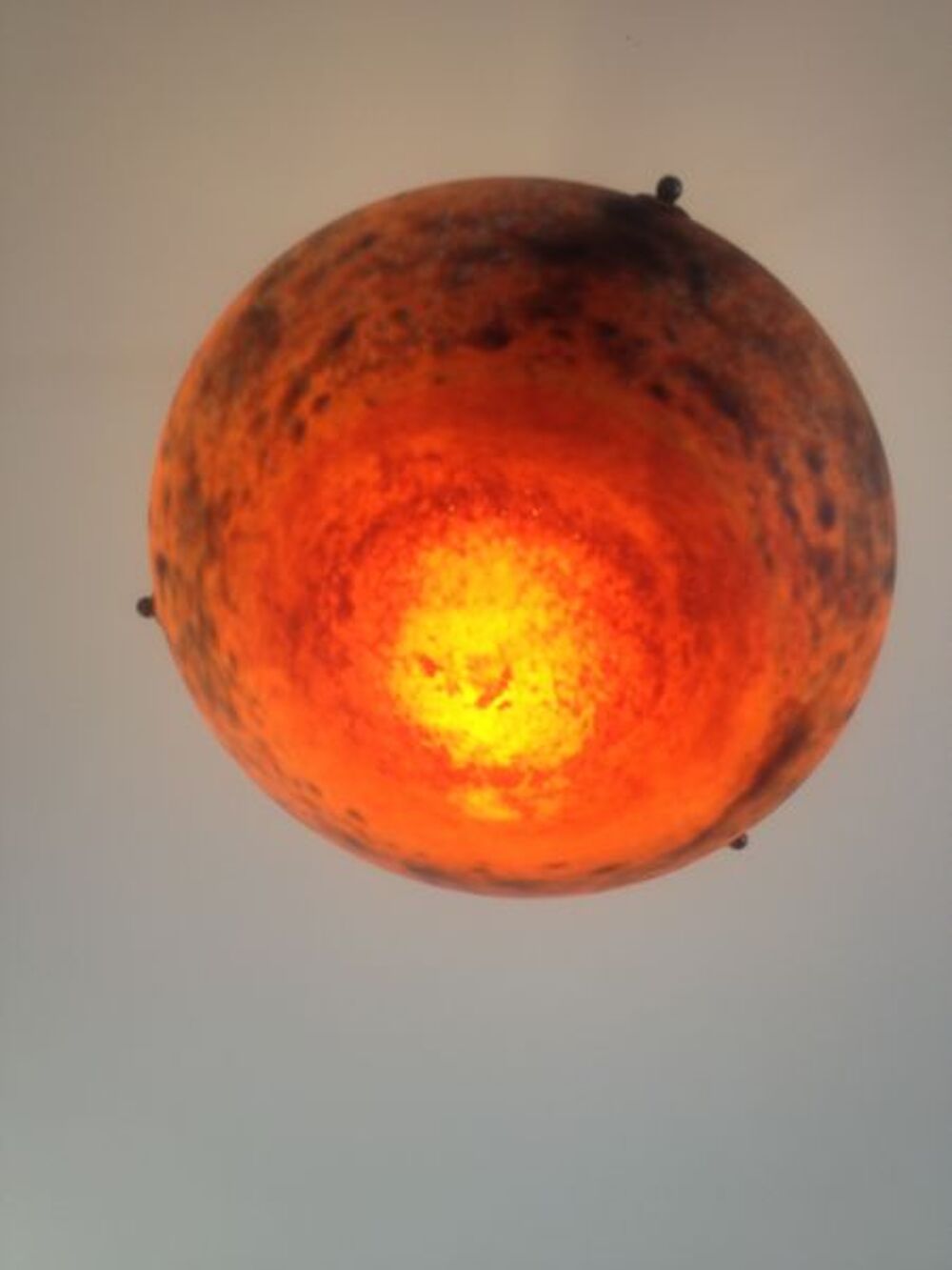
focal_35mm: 35
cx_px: 476
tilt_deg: +66.2
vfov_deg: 52.6
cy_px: 635
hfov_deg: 40.7
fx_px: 1283
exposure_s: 1/24
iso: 50
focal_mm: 4.28
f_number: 2.4
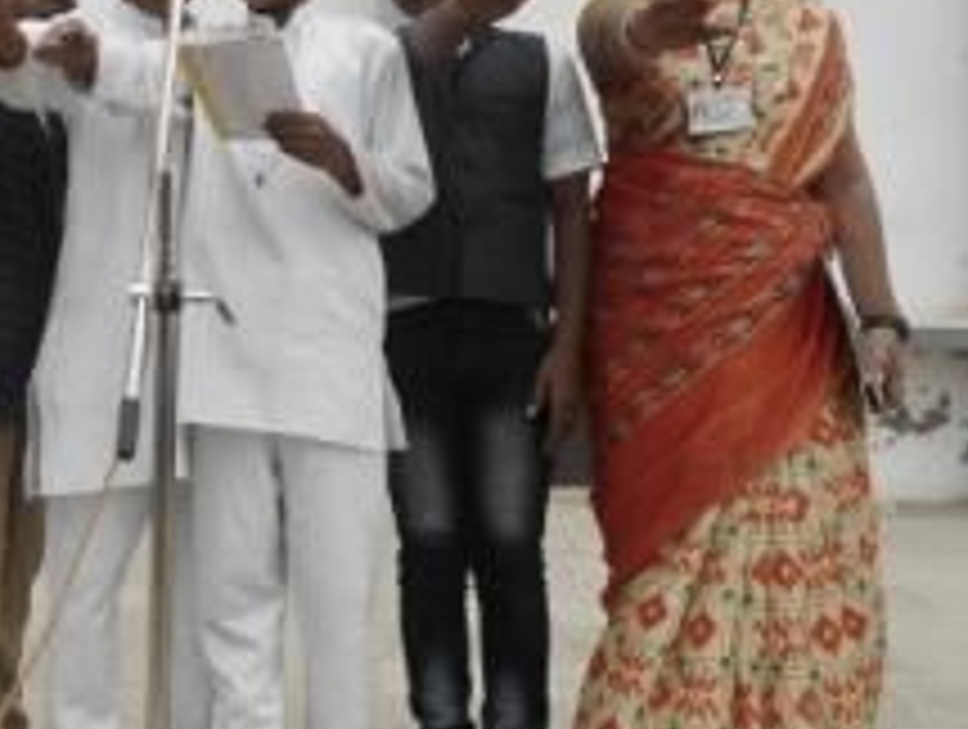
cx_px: 248
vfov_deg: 28.1
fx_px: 1457
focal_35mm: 52
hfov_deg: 36.0
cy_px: 333
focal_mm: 4.5
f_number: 3.7
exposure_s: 1/400
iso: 80
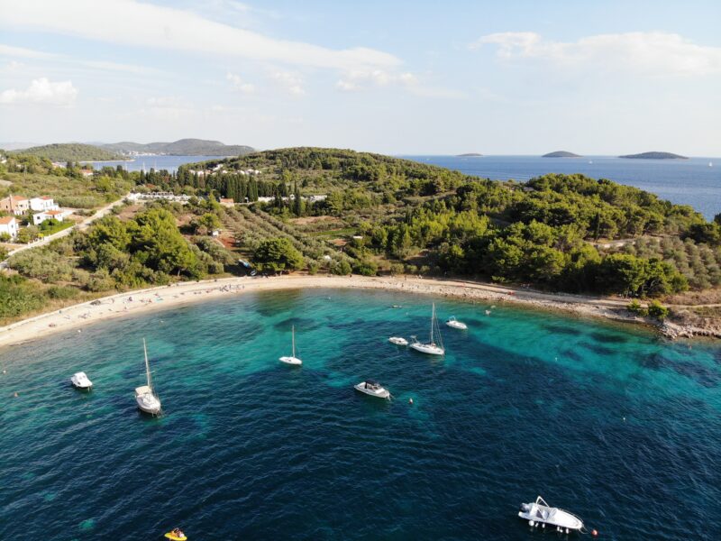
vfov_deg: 56.8
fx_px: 500
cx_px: 360
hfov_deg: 71.6
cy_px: 270
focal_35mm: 24
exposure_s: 1/639
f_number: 2.8
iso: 100
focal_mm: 4.5
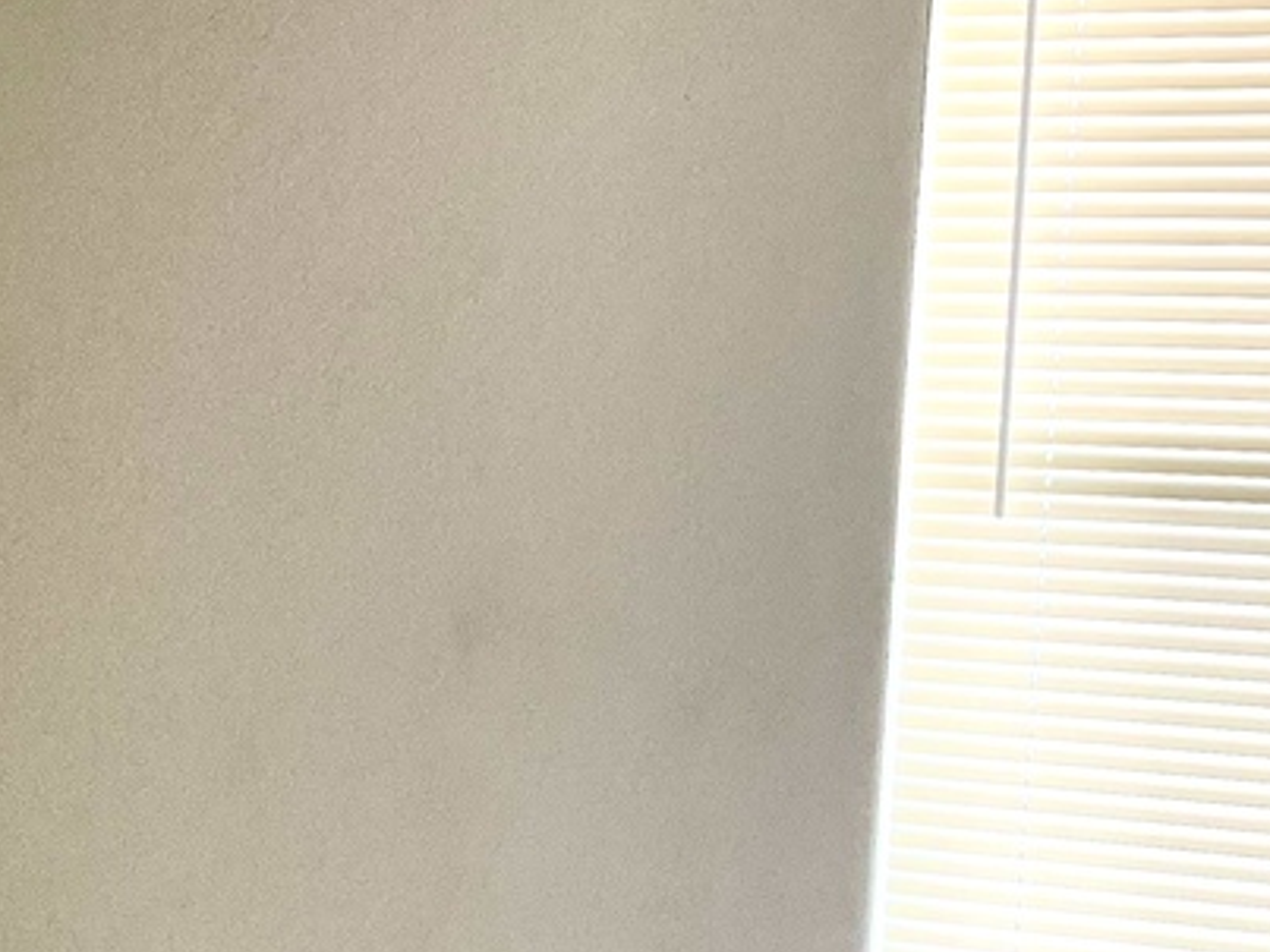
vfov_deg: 15.7
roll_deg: -2.1
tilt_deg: -6.9
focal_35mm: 93
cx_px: 233
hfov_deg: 20.8
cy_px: 892
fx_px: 3411
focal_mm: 4.2
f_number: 1.6
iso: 80
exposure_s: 1/60
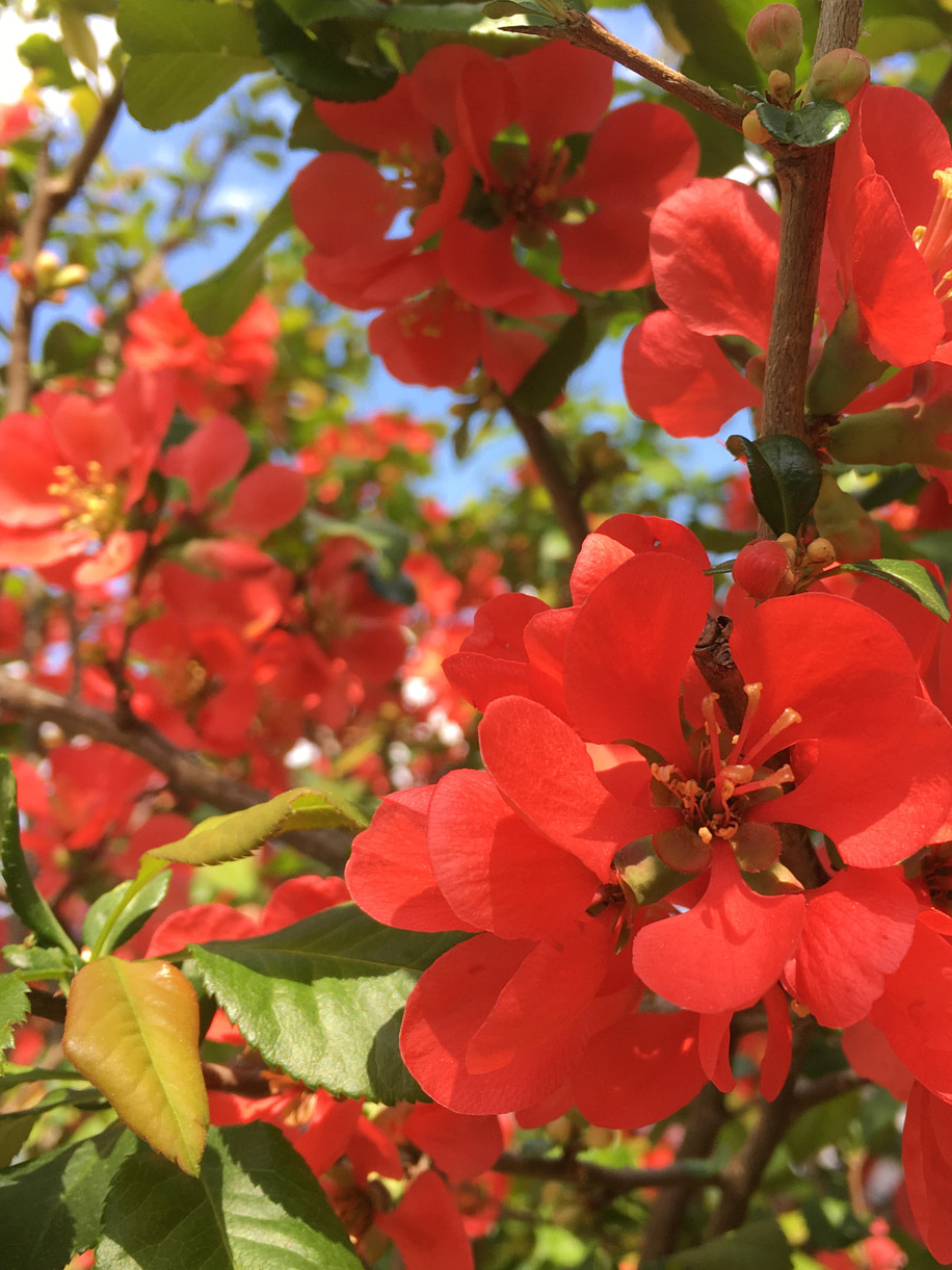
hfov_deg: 37.7
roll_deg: -0.9
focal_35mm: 38
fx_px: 1393
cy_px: 607
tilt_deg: +20.5
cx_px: 543
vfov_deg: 49.0
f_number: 2.2
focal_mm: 4.15
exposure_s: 1/379
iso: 25
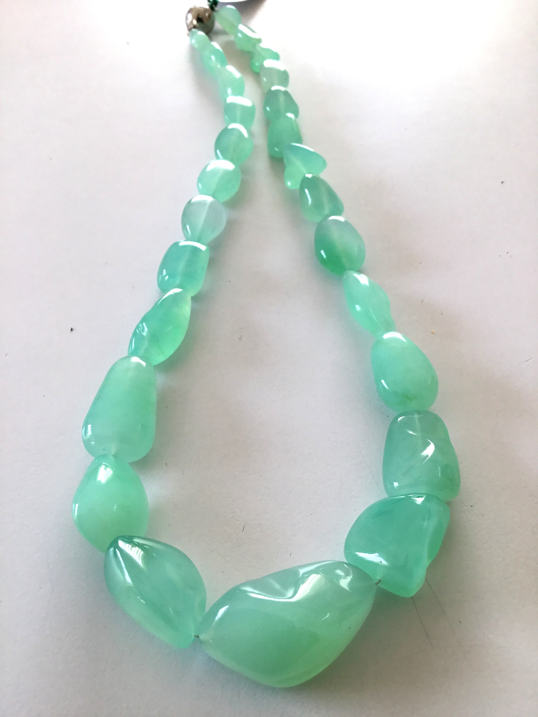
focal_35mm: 31
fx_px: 642
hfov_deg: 45.4
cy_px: 358
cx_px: 269
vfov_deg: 58.4
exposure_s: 1/100
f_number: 2.4
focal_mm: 3.3
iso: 32
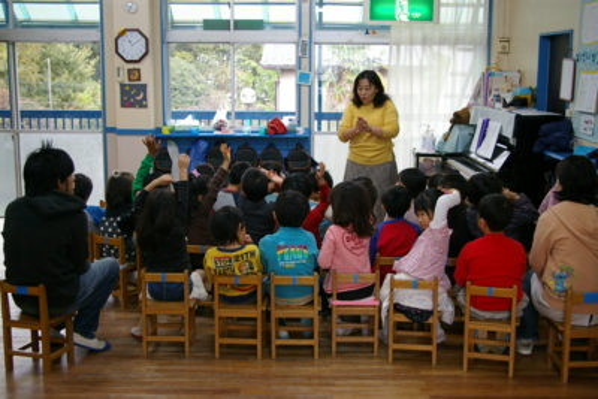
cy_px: 200
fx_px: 773
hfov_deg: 42.3
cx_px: 299
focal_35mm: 46
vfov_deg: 29.0
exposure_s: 1/45
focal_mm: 31
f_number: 4
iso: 400
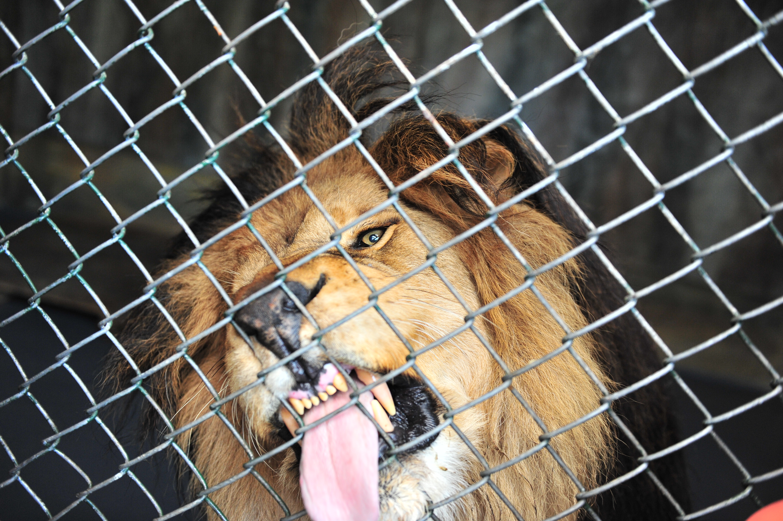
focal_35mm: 38
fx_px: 826
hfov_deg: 50.7
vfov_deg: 35.0
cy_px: 260
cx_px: 392
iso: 1250
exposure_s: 1/320
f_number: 2.8
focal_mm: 38
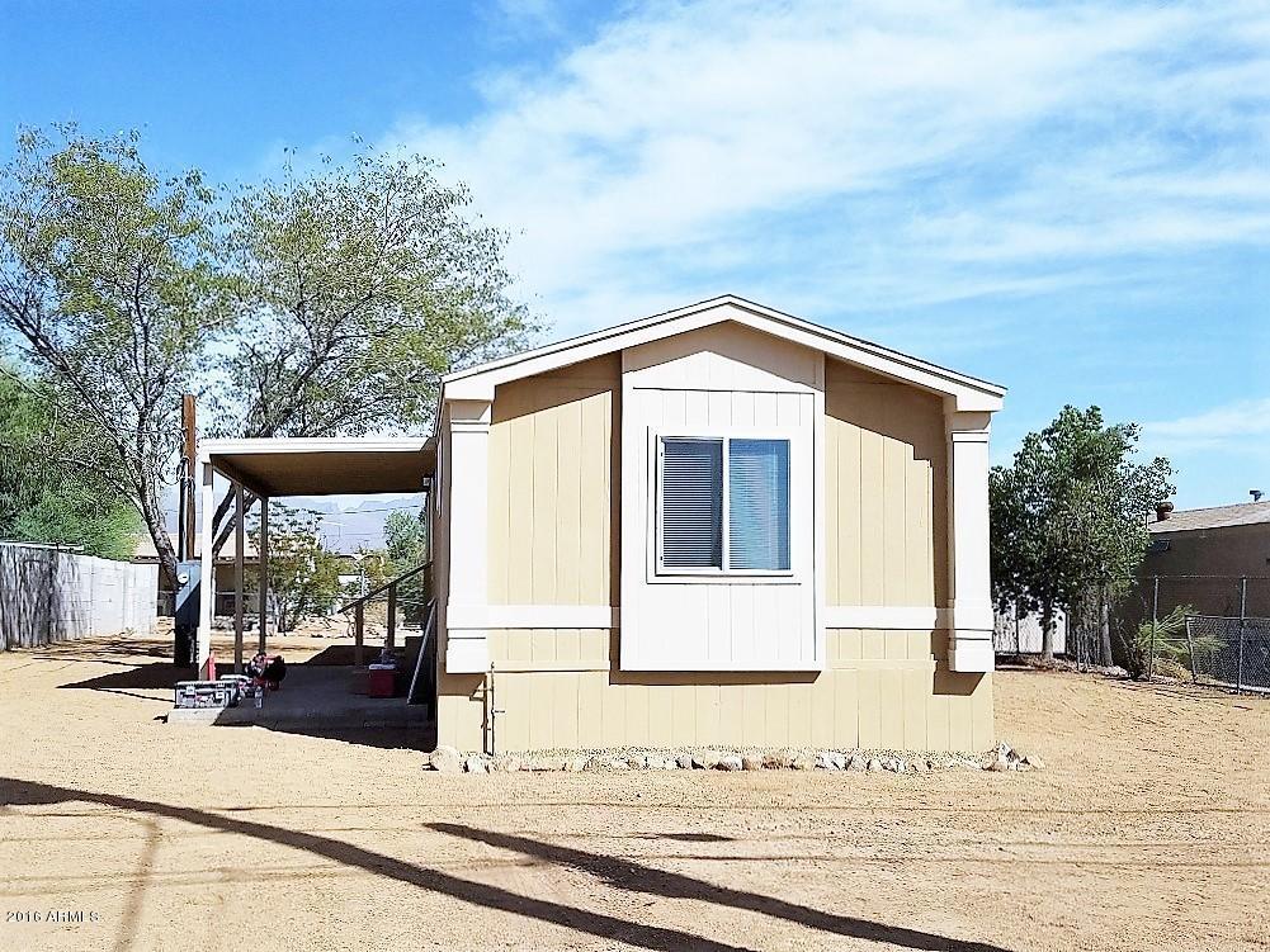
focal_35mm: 26
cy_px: 476
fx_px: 954
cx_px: 635
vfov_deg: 53.1
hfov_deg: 67.3
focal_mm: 4.2
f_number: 1.7
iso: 50
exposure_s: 1/4096
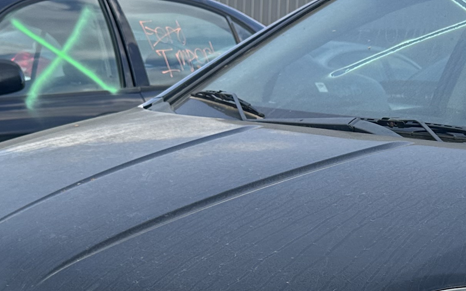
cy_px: 377
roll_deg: -4.2
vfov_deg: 14.7
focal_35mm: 85
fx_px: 1079
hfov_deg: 23.7
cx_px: 425
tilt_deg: -10.1
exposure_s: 1/1321
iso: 80
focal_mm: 6.86
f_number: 1.78
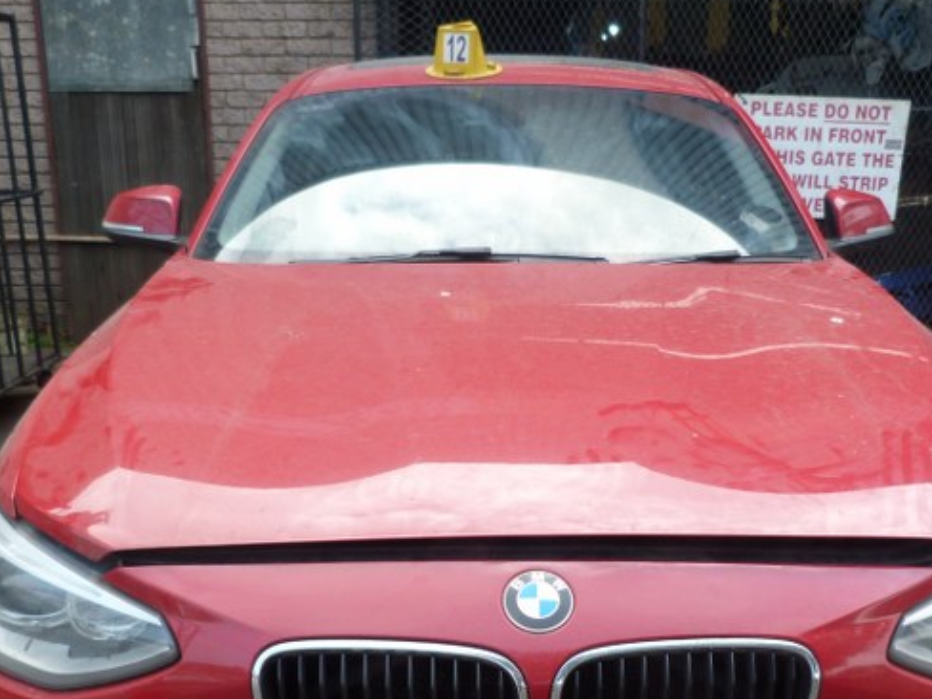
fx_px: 1104
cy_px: 519
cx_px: 518
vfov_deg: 34.4
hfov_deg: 45.7
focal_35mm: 41
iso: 80
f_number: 2.8
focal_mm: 4.5
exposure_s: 1/125
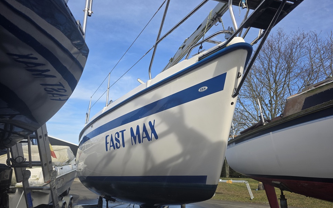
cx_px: 167
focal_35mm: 25
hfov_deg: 72.6
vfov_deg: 49.1
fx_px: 227
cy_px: 121
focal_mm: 6.3
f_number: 1.7
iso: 80
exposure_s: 1/2882
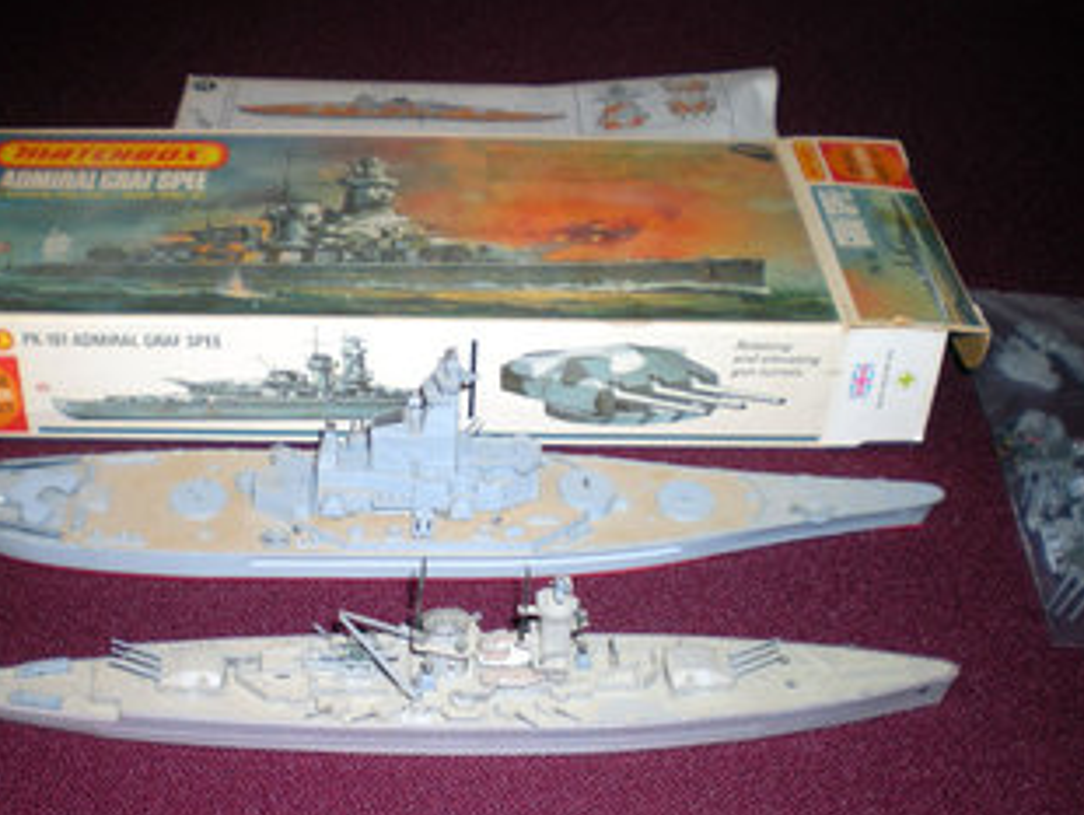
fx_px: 1536
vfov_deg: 29.6
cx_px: 430
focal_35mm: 49
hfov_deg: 38.7
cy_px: 514
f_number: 3.1
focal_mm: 6.3
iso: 64
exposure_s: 1/60
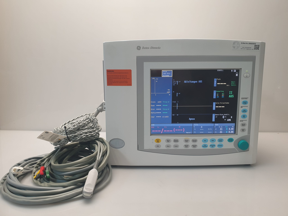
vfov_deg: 53.1
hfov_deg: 67.3
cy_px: 108
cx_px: 144
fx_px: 216
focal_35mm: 26
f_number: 2.4
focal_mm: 4.3
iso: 64
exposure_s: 1/50
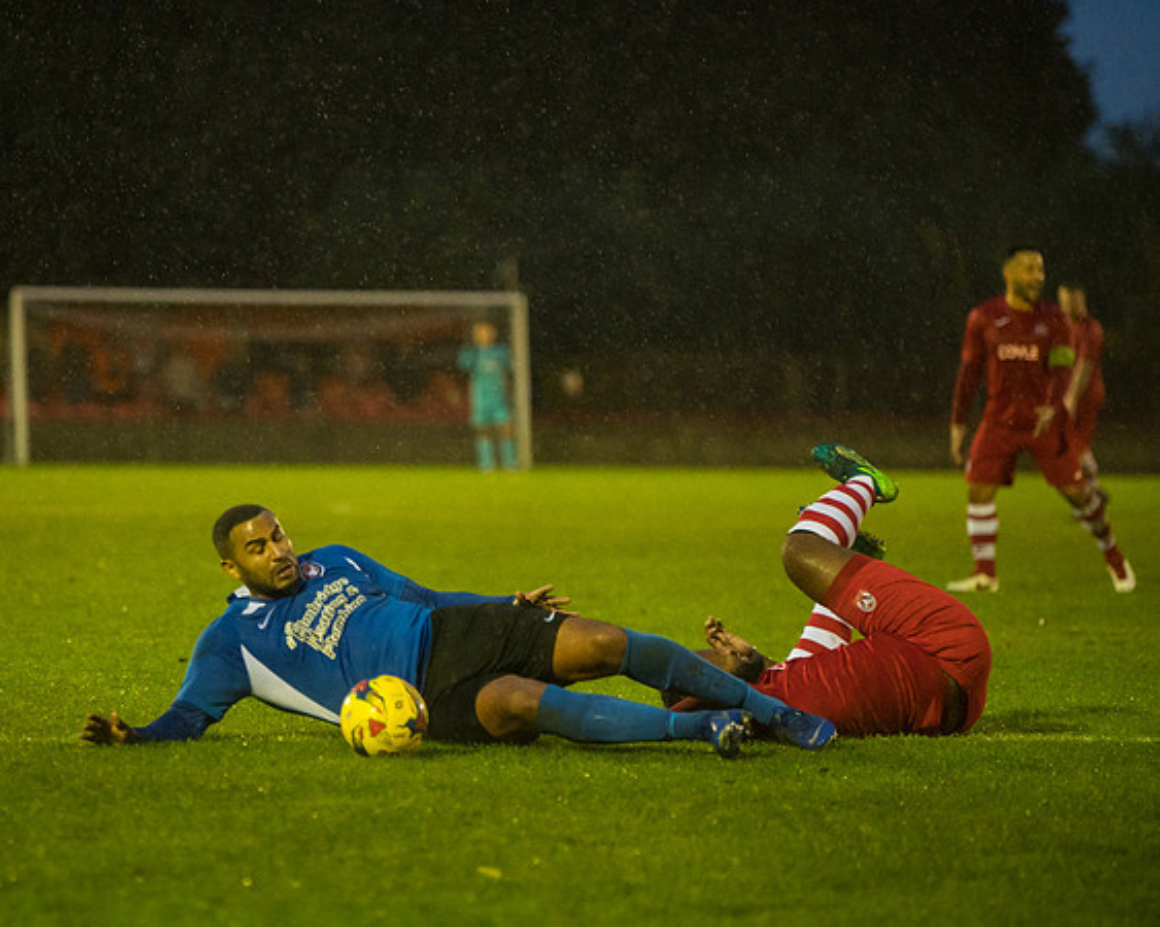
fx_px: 7141
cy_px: 454
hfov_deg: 9.3
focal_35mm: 208
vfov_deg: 7.4
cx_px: 438
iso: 5000
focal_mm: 170
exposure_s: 1/1000
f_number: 2.8
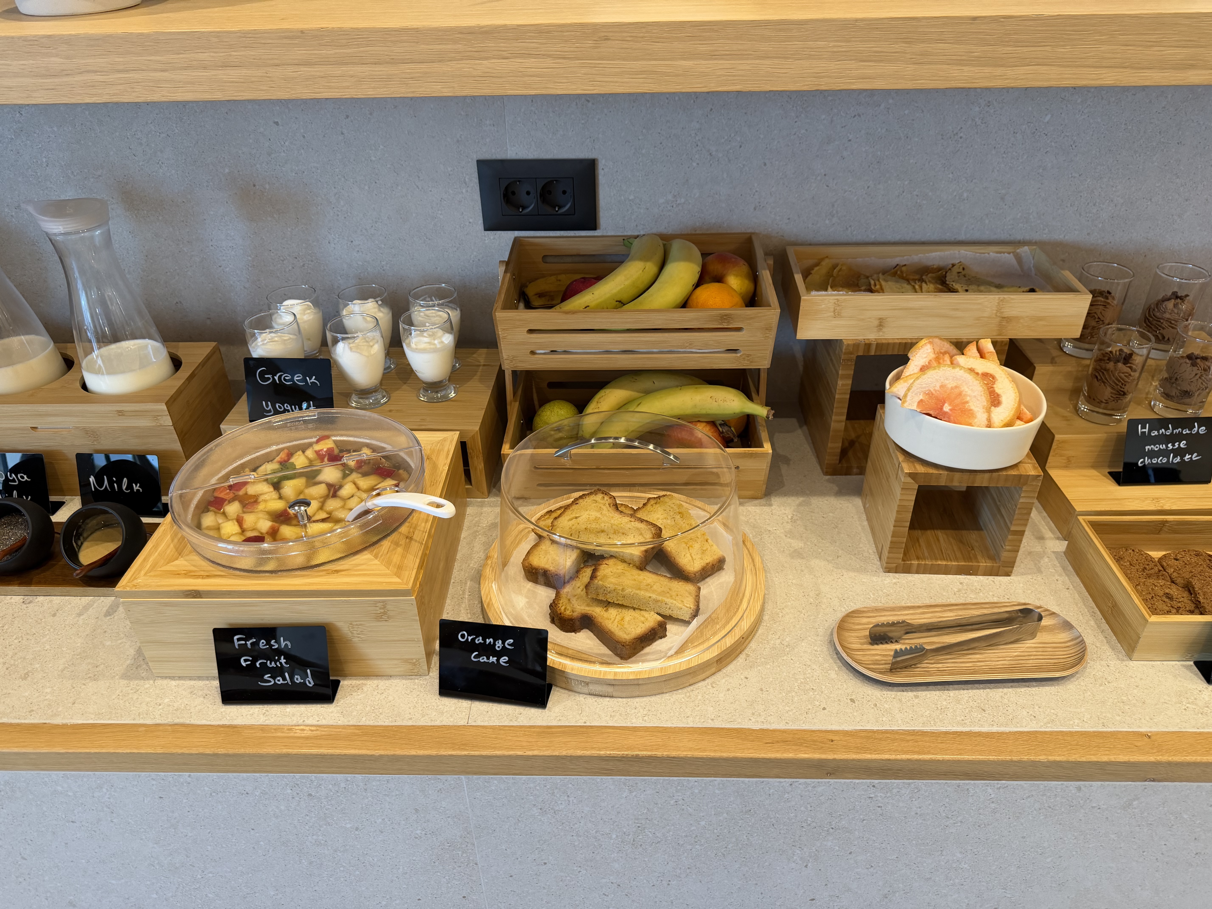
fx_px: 840
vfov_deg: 56.8
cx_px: 606
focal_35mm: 24
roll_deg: +2.3
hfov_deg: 71.6
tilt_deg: -33.7
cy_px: 454
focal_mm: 6.76
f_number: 1.78
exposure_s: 1/100
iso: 200
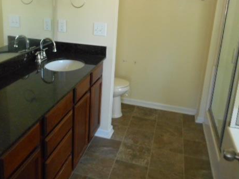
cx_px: 95
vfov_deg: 40.0
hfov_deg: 52.2
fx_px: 242
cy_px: 55
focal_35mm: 35
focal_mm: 4.5
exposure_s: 1/25
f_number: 3.7
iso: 450
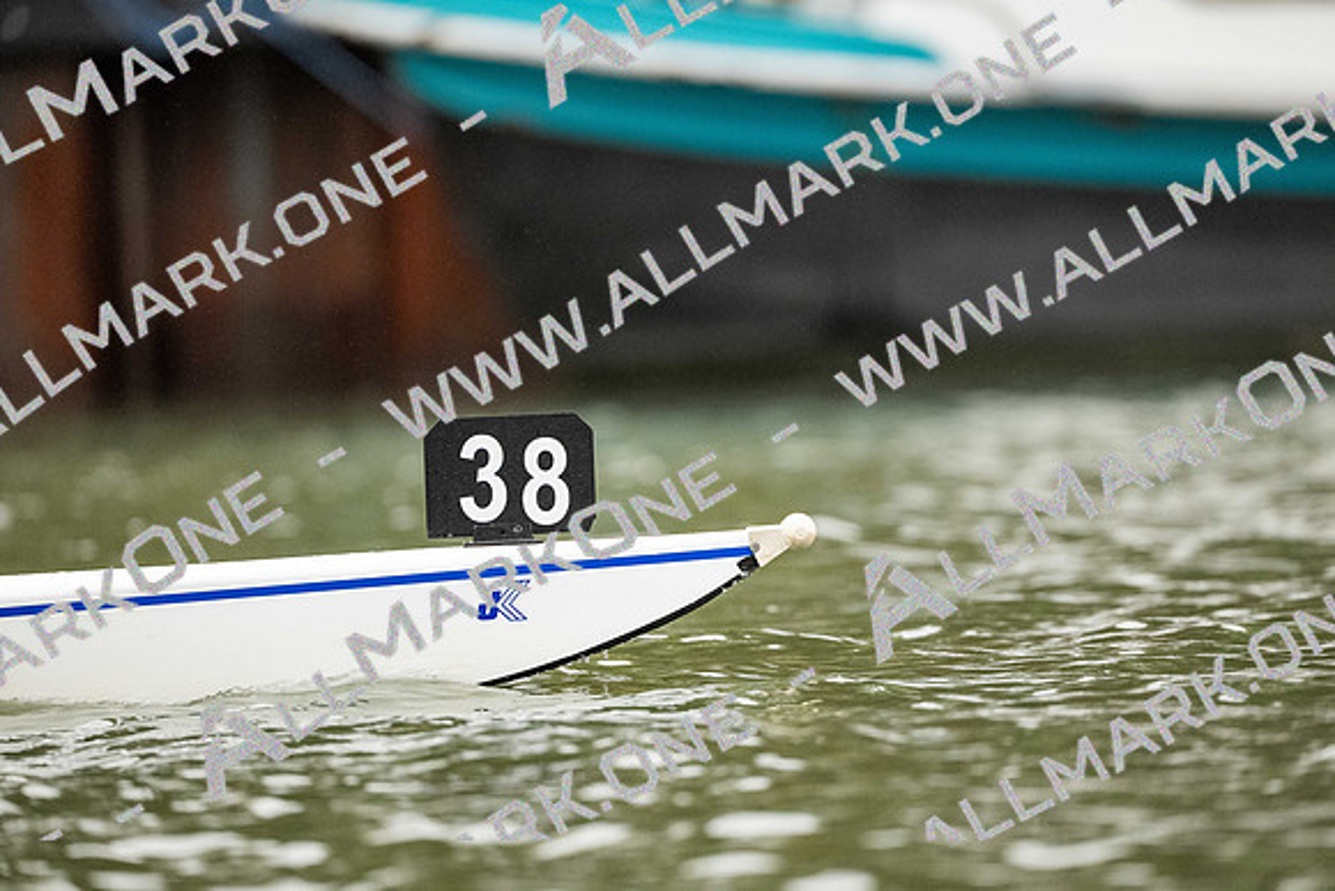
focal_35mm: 455
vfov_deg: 3.0
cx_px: 668
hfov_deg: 4.5
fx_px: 16872
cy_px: 446
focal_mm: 454.9
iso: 2500
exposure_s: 1/1600
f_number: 4
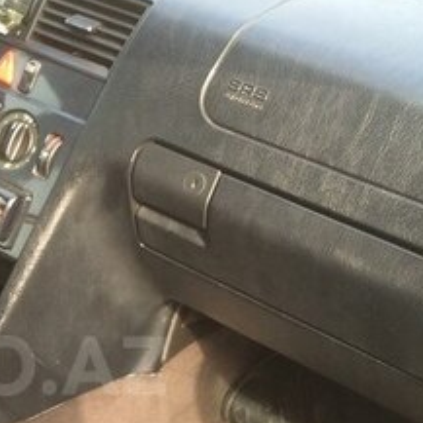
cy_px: 365
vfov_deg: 21.8
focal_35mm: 78
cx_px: -33
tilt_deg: -38.2
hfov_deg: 21.2
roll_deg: -0.3
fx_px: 1078
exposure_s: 1/100
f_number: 2.2
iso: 40
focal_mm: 4.15
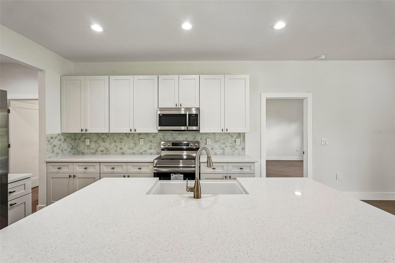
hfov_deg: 96.7
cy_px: 132
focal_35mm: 16
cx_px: 198
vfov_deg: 73.7
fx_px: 176
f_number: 8
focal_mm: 16
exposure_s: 1/60
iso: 400
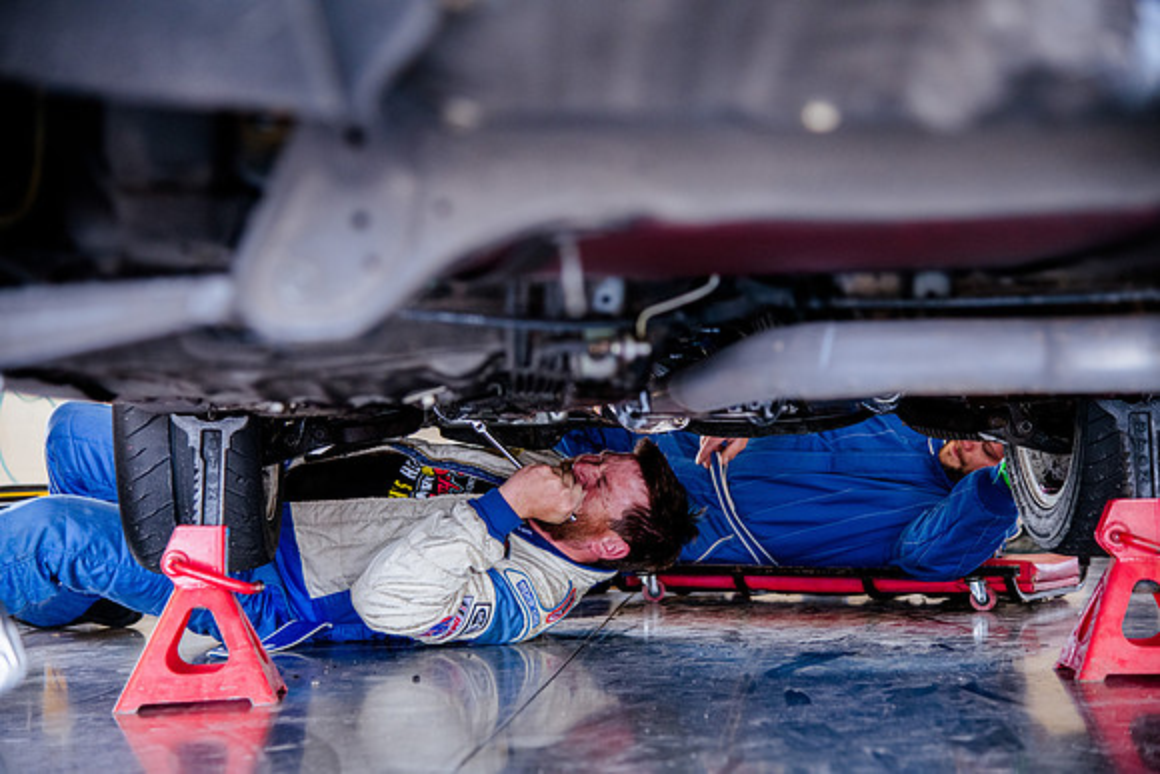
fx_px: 2256
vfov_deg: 19.5
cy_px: 387
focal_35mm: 70
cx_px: 580
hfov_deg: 28.8
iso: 1250
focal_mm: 70
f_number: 4
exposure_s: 1/160
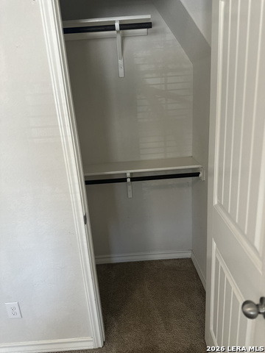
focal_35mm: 24
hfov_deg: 56.8
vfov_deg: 71.6
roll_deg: +4.2
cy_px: 176
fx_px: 245
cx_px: 132
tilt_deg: -16.4
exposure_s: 1/71
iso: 250
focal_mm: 6.86
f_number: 1.78
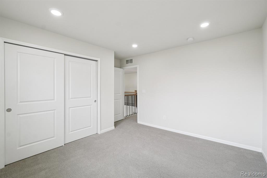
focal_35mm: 15
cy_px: 89
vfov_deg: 77.3
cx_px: 134
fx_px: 111
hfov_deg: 100.4
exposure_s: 1/30
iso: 200
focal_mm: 10
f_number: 8
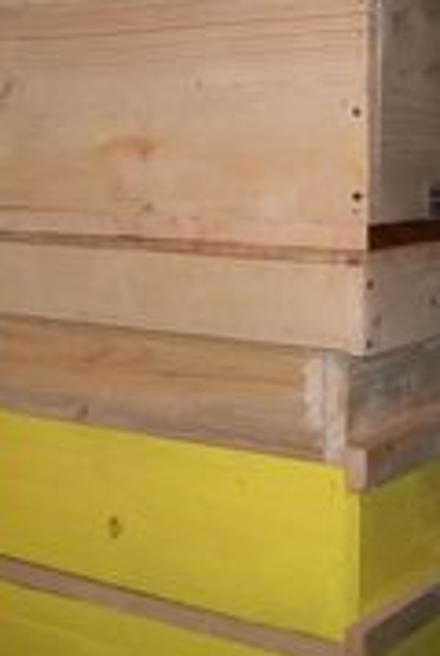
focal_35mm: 65
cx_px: 260
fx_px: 1187
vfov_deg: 30.7
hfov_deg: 21.0
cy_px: 229
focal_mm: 5.7
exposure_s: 1/30
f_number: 2.9
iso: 80
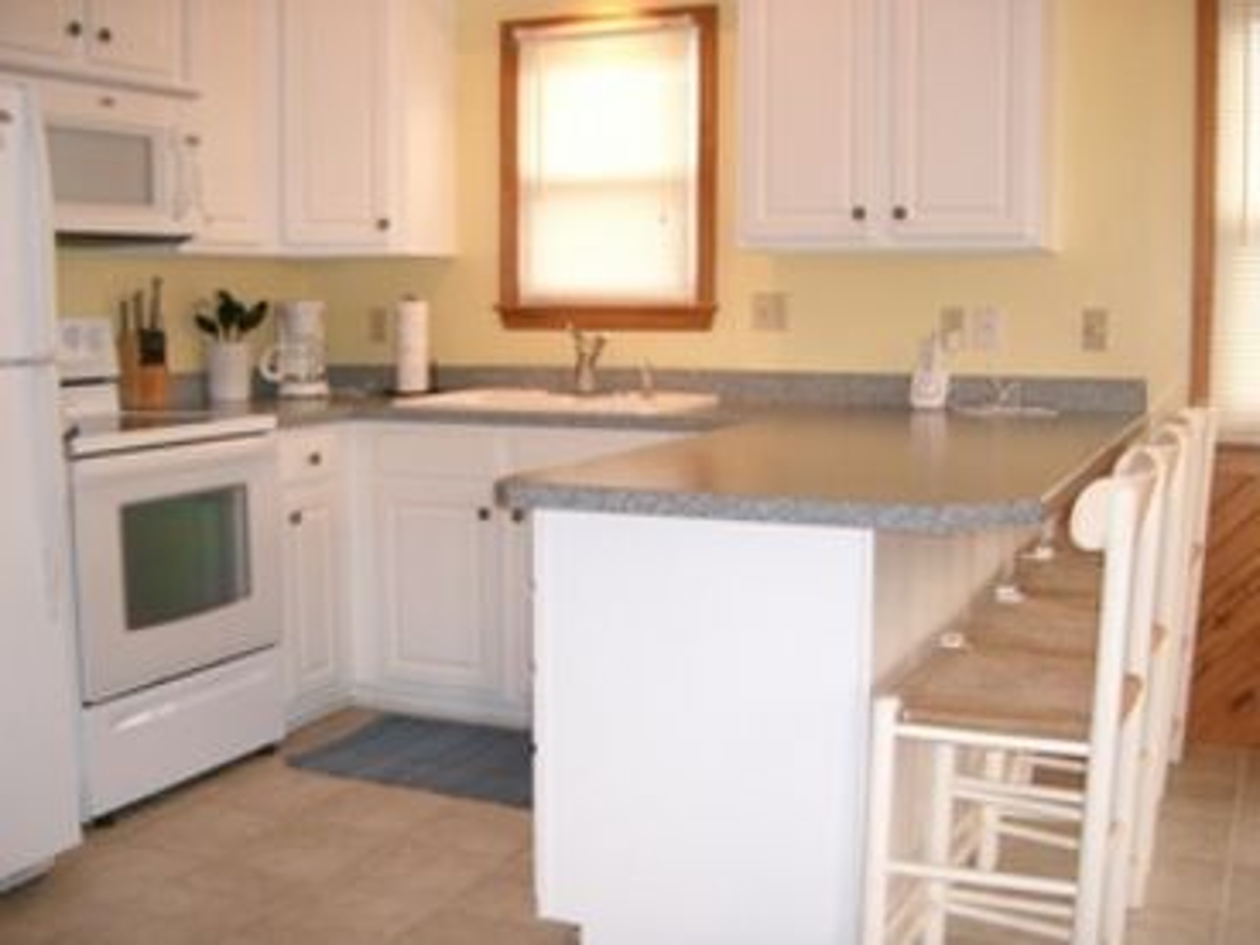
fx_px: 1420
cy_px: 472
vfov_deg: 36.8
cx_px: 630
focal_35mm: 39
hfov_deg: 47.9
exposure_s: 1/60
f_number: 2.8
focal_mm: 8
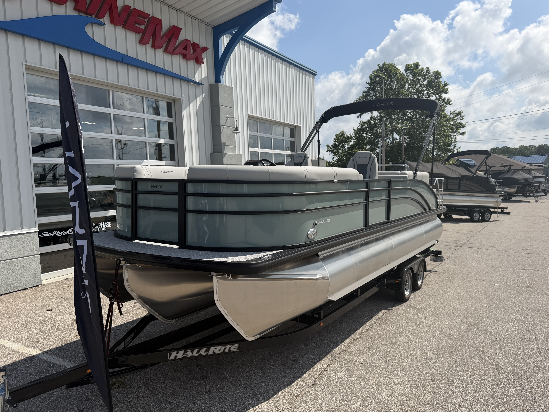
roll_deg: +1.7
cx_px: 285
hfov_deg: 69.4
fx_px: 396
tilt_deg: -2.2
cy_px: 204
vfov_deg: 54.9
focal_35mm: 25
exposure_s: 1/7353
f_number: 1.78
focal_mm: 6.76
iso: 80
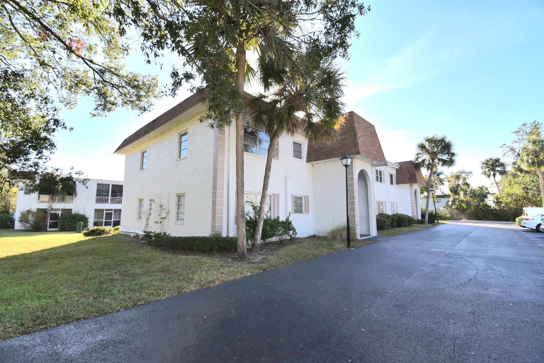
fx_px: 227
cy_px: 182
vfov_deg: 77.3
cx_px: 272
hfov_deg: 100.4
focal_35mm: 15
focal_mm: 10
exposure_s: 1/200
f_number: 8
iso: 100
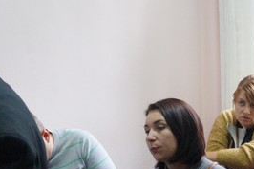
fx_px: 557
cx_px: 126
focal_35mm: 79
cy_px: 145
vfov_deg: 17.1
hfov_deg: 25.7
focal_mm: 20
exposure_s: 1/50
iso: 3200
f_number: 6.3
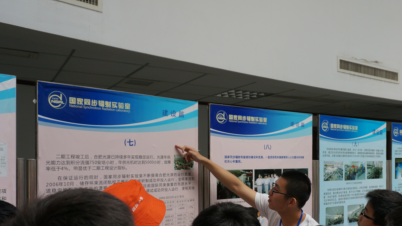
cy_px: 165
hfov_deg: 50.2
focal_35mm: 39
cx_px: 282
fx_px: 416
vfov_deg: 30.0
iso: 250
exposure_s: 1/160
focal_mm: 16
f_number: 4
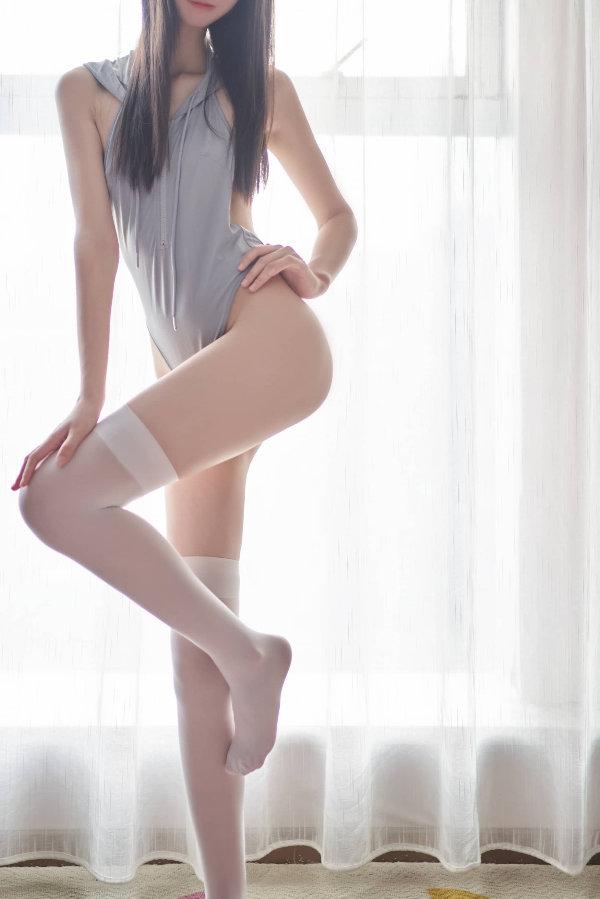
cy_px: 355
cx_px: 199
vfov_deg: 39.4
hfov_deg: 26.8
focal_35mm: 50
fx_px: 1249
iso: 320
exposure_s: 1/50
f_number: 1.4
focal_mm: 35
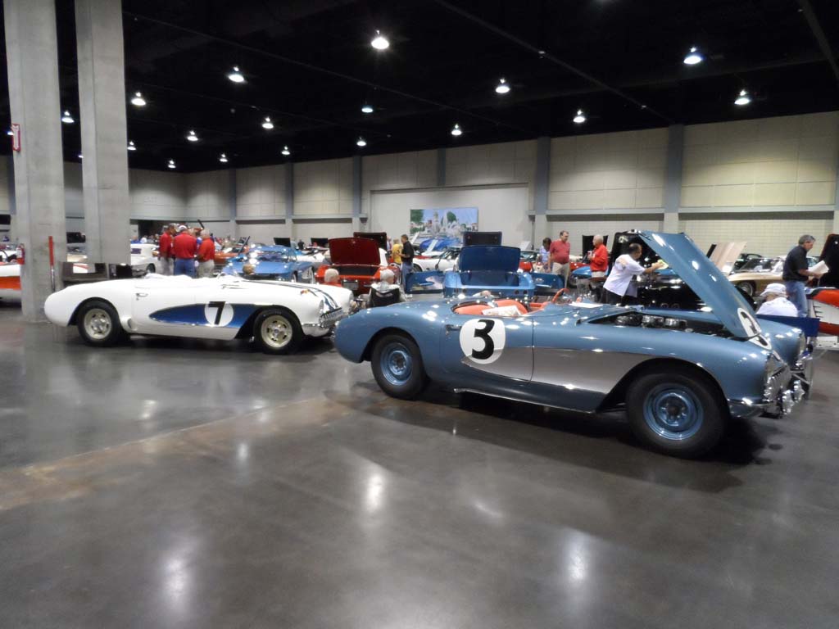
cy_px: 314
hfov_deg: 71.6
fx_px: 582
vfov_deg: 56.8
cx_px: 420
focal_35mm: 24
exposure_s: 1/30
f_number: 3.2
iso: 400
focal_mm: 4
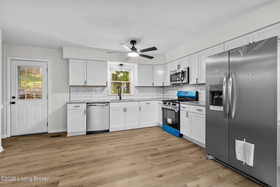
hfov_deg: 96.7
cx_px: 140
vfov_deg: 73.8
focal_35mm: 16
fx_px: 124
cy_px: 94
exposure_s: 1/1.25
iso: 400
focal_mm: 16
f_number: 11
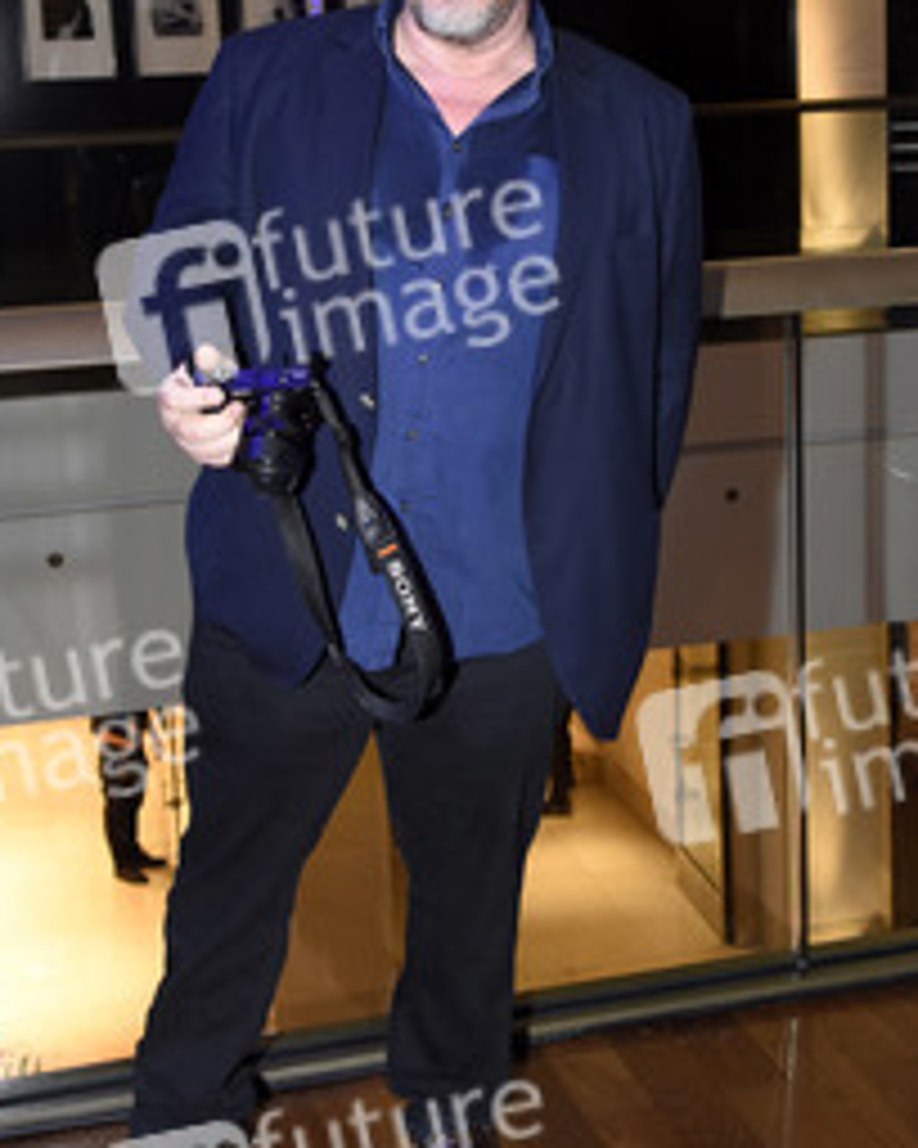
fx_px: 1723
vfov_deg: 36.8
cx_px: 459
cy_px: 513
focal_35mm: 51
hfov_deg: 29.8
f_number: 5
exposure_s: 1/50
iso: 800
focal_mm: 23
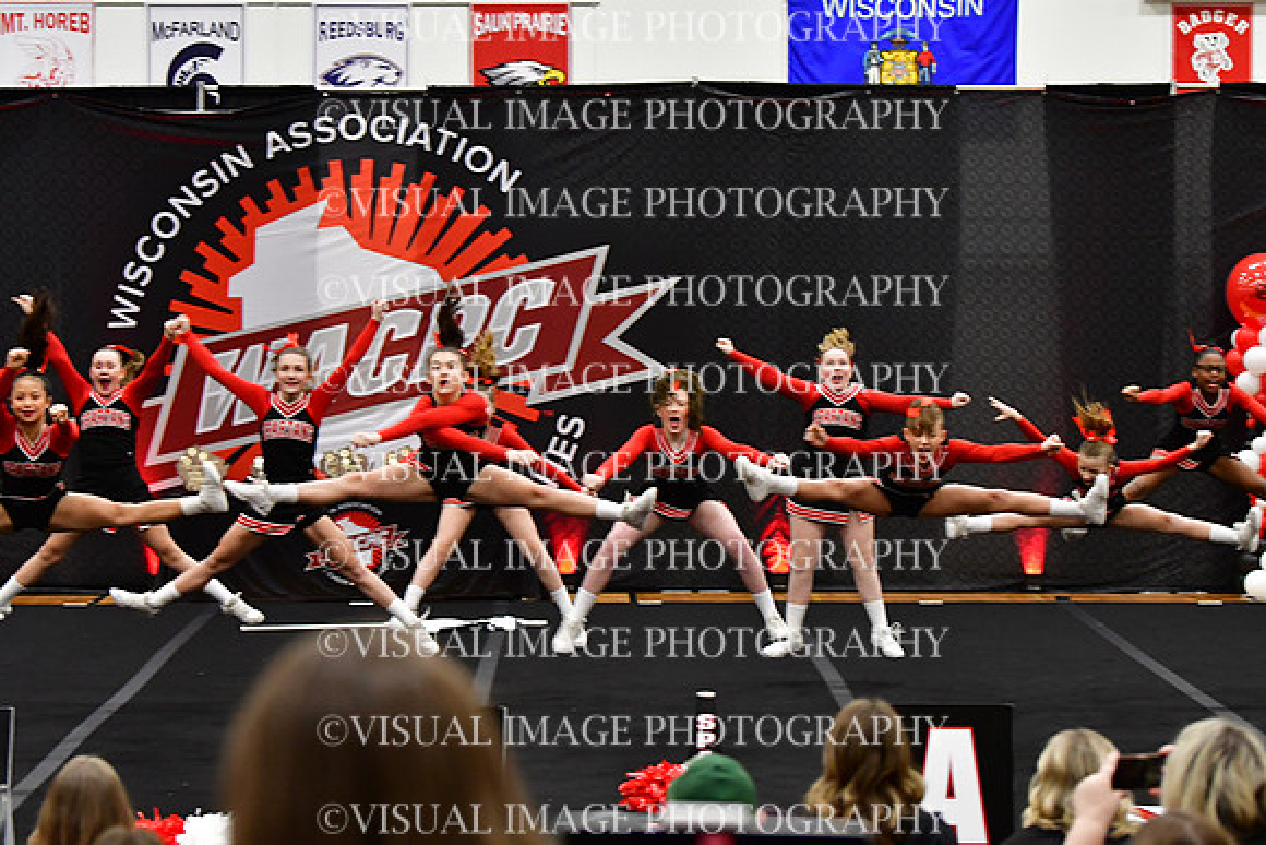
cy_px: 422
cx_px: 633
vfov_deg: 13.0
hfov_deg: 19.5
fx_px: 3693
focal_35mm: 105
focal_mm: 70
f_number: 3.5
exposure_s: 1/500
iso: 4000
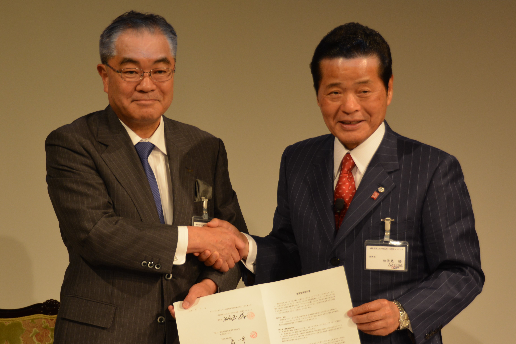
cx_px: 258
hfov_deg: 26.0
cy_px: 172
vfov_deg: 17.5
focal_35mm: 78
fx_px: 1118
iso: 400
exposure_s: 1/60
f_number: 4.8
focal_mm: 52
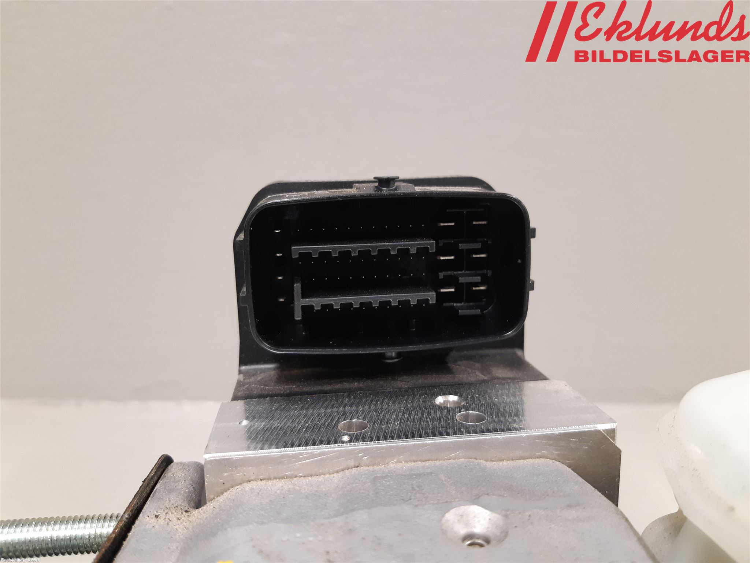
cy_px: 282
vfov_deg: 53.1
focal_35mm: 26
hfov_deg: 67.3
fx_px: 563
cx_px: 375
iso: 250
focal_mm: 3.93
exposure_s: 1/33
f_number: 1.7
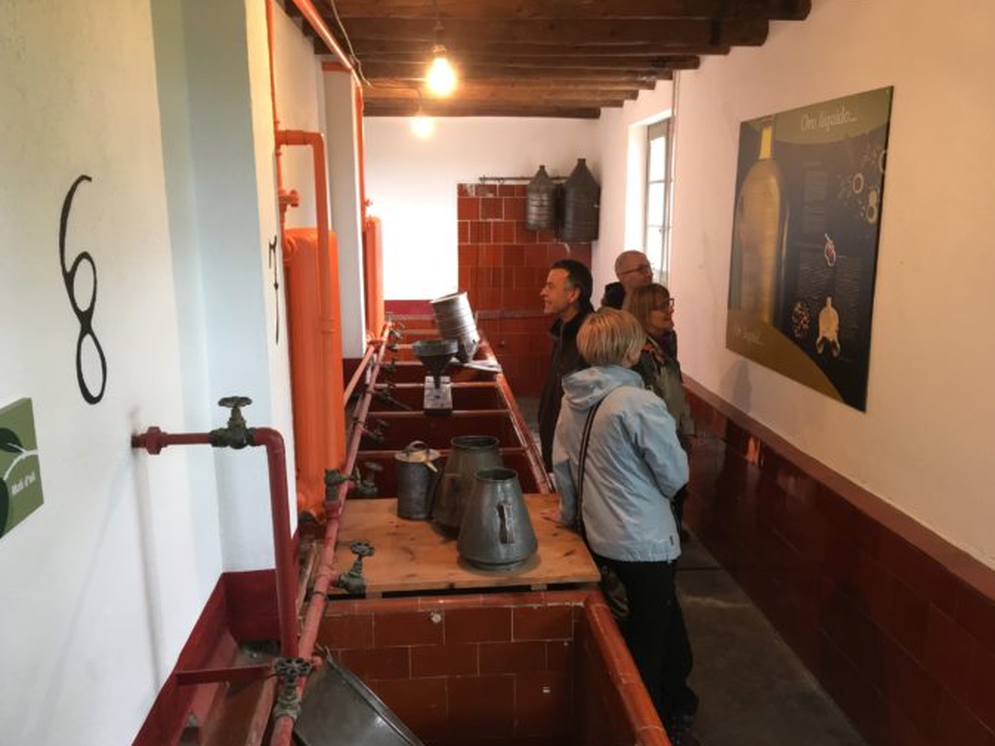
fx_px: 862
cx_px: 486
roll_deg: +0.2
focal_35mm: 30
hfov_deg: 59.9
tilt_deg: -13.1
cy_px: 381
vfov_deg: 46.8
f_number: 2.2
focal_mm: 4.15
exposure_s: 1/33
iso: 125
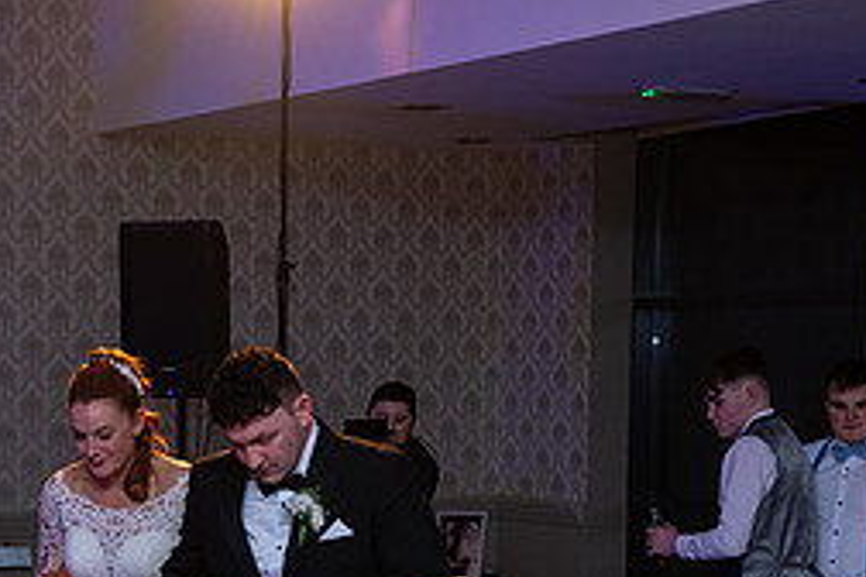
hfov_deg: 21.9
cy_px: 603
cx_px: 196
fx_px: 2213
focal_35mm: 92
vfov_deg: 14.6
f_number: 3.5
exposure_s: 1/160
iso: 1000
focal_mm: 40
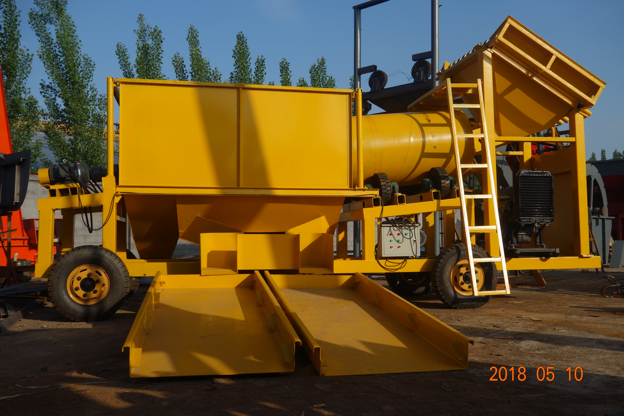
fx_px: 607
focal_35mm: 35
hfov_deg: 54.4
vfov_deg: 37.9
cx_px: 312
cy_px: 208
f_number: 5.6
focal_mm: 12.94
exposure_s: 1/640
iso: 125
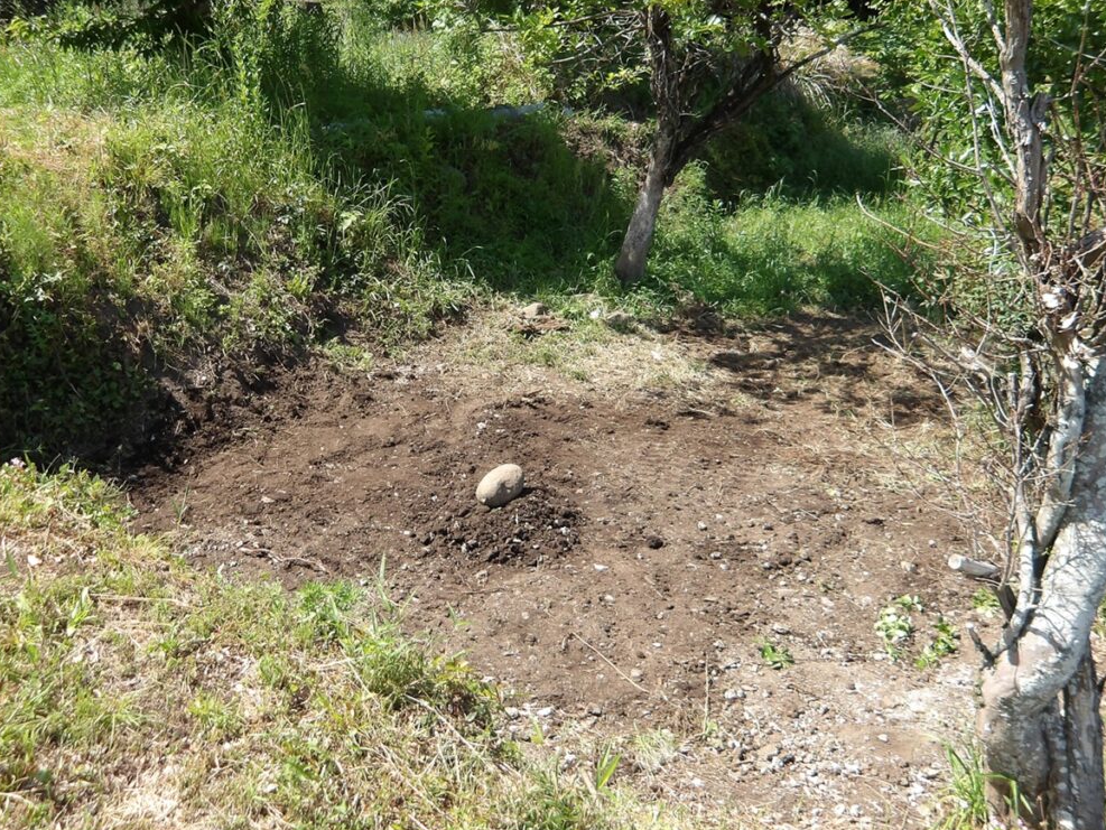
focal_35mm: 28
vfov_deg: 49.8
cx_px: 543
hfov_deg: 63.4
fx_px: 895
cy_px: 410
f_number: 3
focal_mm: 4.9
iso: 100
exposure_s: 1/648
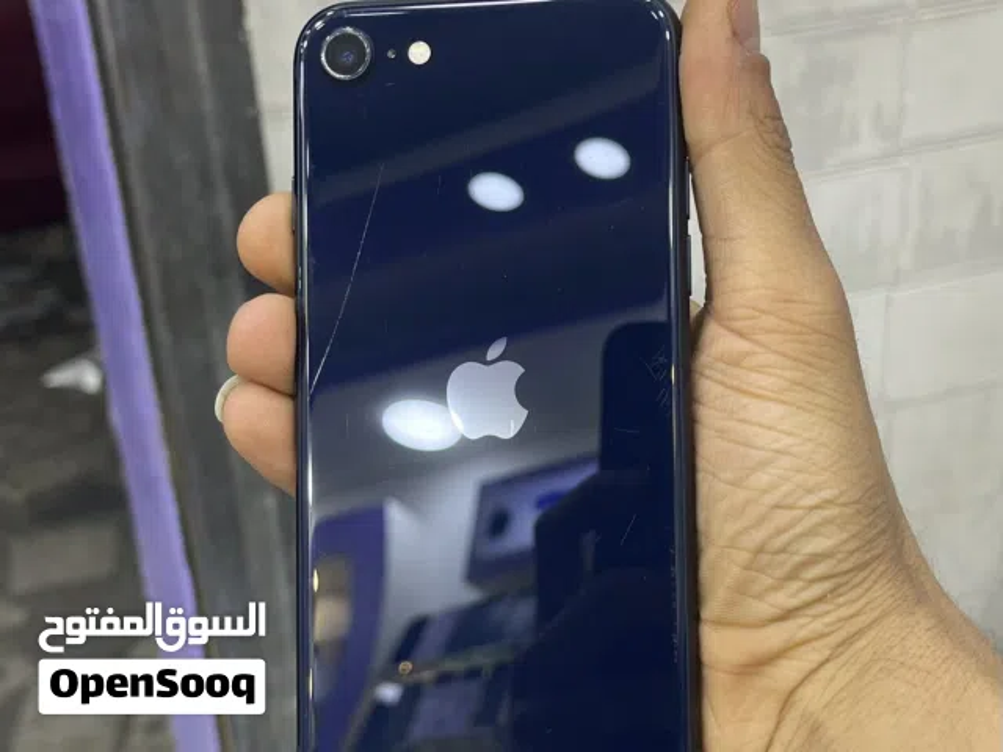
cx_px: 502
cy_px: 376
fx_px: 724
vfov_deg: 54.9
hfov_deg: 69.4
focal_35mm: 25
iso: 80
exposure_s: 1/100
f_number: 1.6
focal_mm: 5.1
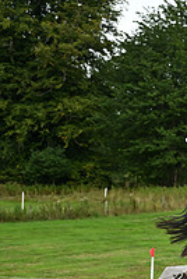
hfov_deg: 9.3
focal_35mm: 139
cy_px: 232
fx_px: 1079
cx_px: 378
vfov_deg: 14.6
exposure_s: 1/1250
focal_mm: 48
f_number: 4.5
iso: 500
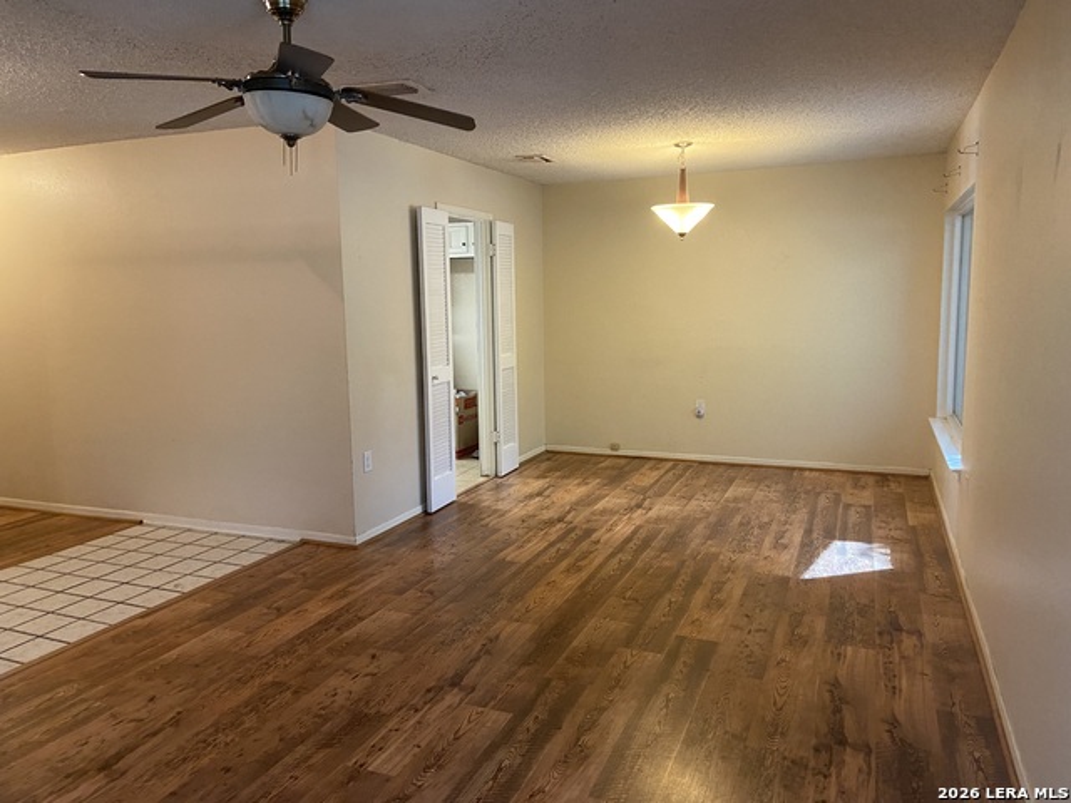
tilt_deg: -4.9
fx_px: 804
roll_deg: +1.3
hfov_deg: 67.3
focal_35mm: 26
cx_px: 536
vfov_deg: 53.1
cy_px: 402
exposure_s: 1/60
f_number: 1.8
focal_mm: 4.25
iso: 320
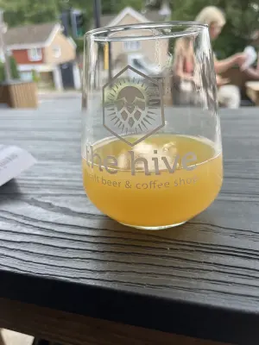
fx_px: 259
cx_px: 130
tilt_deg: -22.7
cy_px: 172
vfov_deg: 67.3
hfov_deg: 53.1
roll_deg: +3.3
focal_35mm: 26
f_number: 1.6
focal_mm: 5.1
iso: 50
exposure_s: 1/324
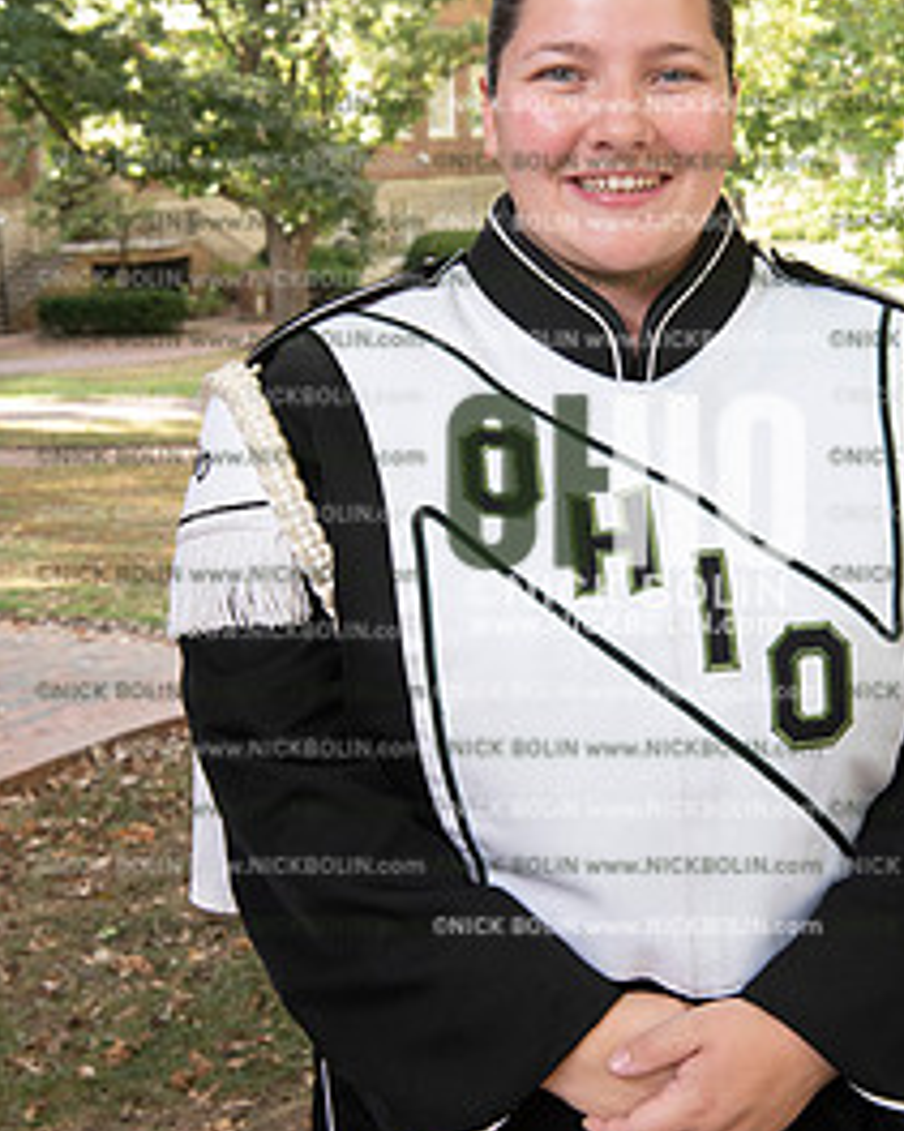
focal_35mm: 64
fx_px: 2142
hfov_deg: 23.7
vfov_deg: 29.6
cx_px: 626
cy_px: 514
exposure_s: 1/100
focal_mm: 40
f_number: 8
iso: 800
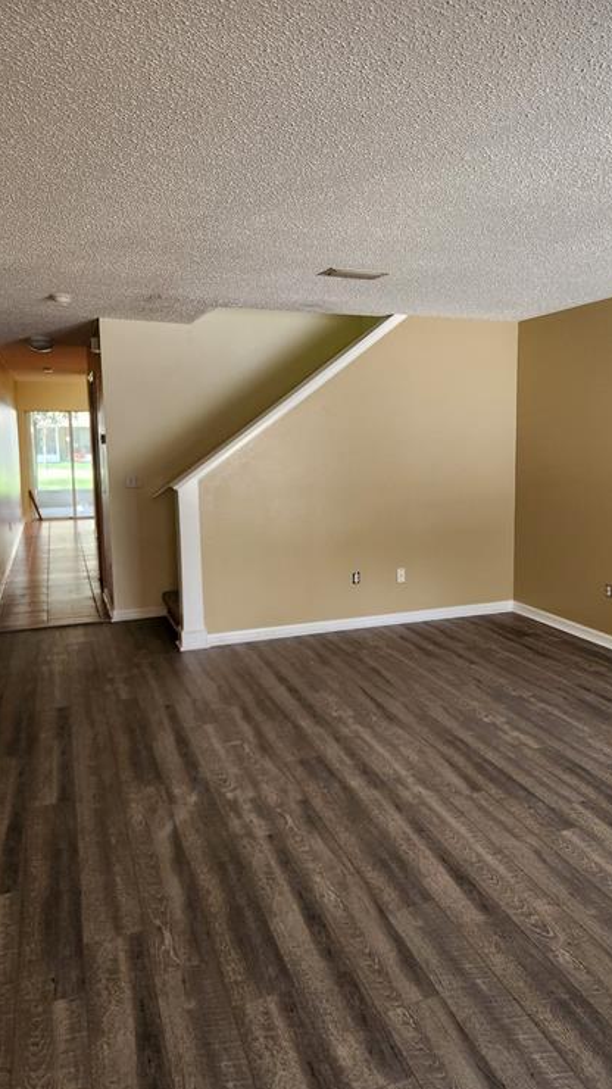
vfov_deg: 71.9
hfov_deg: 44.1
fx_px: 750
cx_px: 372
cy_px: 534
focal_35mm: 26
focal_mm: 5.4
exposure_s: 1/120
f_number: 1.8
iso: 250
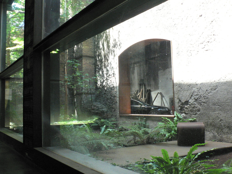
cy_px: 87
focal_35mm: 36
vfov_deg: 39.7
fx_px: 241
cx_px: 116
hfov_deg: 51.4
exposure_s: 1/60
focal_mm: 6
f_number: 4
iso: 400
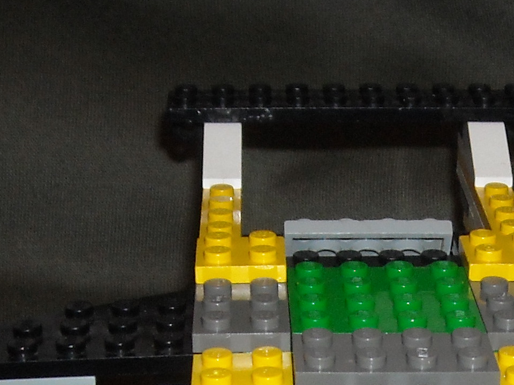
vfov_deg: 12.7
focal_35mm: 112
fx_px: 1663
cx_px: 390
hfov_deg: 17.5
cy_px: 548
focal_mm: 5.7
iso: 200
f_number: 5.6
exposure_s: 1/60
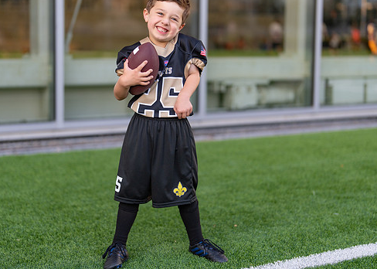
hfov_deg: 29.0
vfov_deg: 20.9
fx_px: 728
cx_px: 166
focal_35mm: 68
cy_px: 108
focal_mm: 50
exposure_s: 1/1000
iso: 200
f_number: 1.2
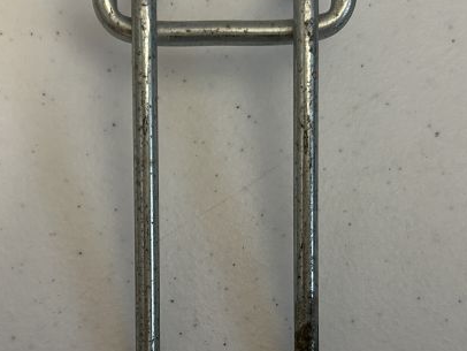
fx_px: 864
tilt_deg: -81.6
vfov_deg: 22.8
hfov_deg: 30.2
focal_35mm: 64
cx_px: 237
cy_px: 238
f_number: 1.5
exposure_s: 1/60
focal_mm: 5.7
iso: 200
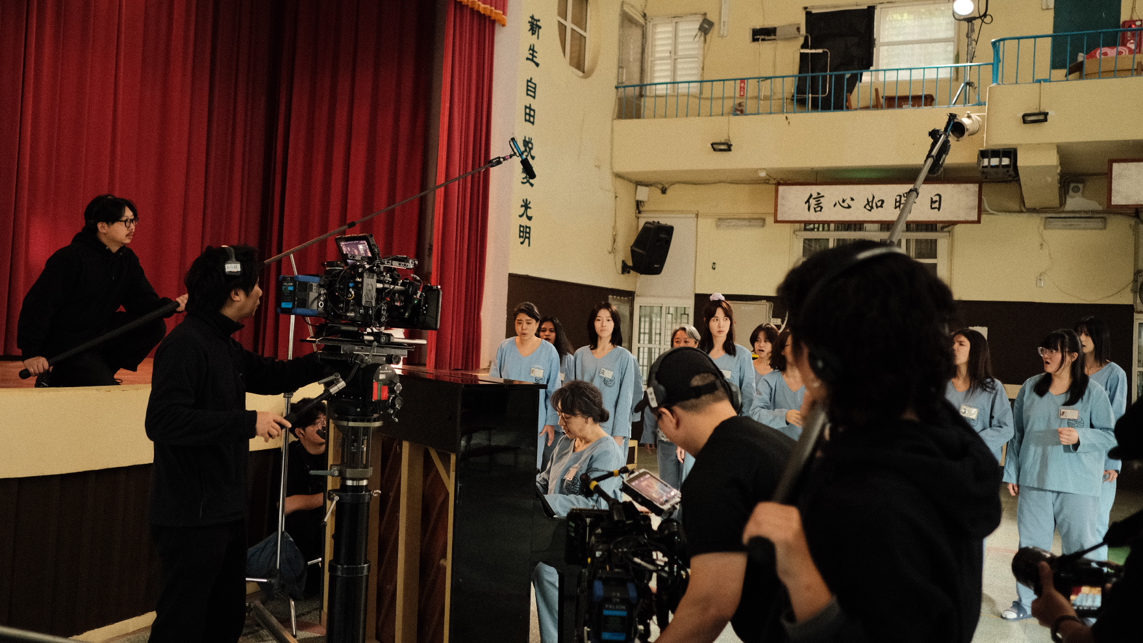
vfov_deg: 32.0
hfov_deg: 54.0
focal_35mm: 37
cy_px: 307
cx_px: 569
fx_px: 1121
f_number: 2.5
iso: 1600
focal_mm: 23
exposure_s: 1/125
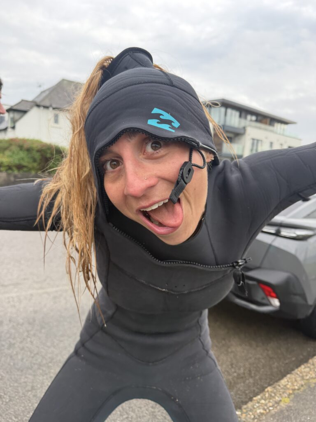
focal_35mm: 24
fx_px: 292
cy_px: 211
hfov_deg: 56.8
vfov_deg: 71.6
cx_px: 158
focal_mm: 6.76
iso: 100
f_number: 1.78
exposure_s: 1/313
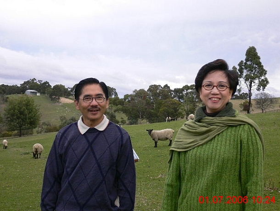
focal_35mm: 66
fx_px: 534
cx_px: 140
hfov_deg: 29.4
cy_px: 106
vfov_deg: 22.3
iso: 80
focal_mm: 11
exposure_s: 1/250
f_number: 4
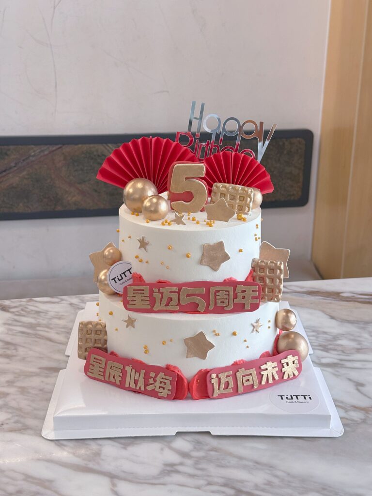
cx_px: 186
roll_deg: -0.5
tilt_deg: -18.9
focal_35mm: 48
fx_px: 688
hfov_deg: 30.3
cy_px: 248
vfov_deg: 39.7
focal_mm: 6.86
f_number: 1.78
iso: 100
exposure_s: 1/50
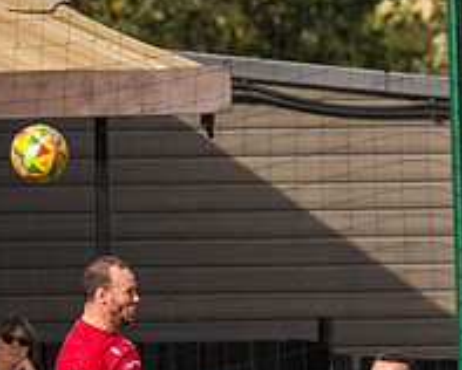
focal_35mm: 1892
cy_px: 409
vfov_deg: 0.8
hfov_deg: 1.0
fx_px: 25896
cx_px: -98
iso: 400
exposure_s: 1/1600
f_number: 4
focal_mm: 300
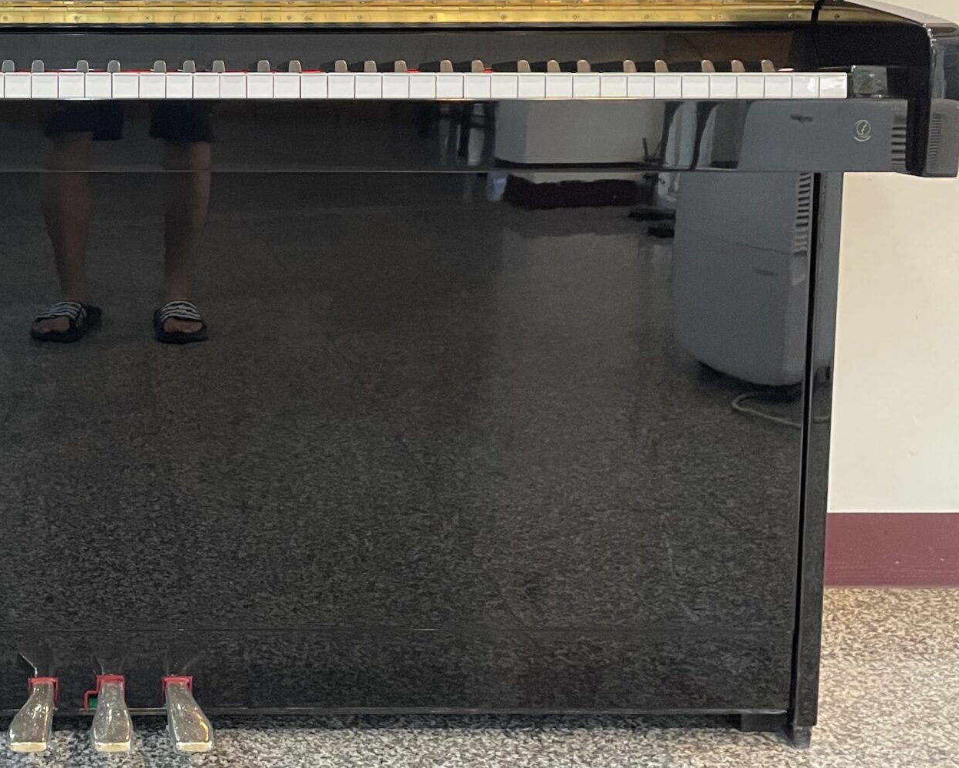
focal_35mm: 52
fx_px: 1476
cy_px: 102
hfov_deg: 34.2
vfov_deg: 28.2
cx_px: 112
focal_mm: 4.2
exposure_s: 1/60
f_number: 1.6
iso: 320
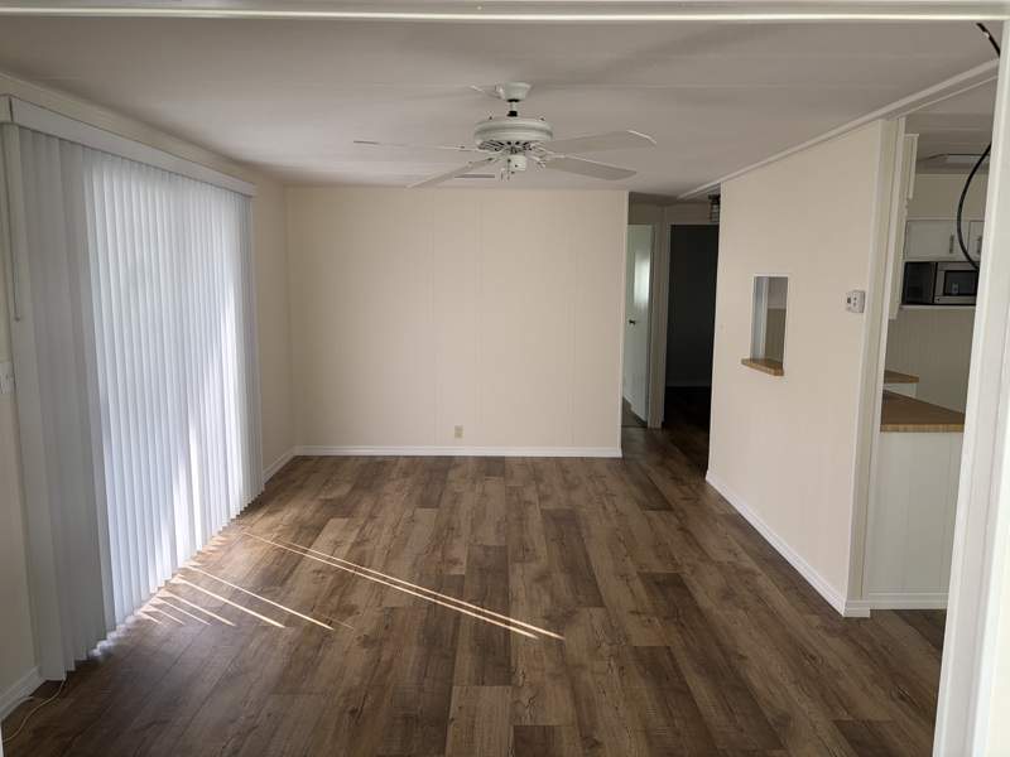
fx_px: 759
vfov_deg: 53.1
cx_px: 505
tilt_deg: -7.1
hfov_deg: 67.3
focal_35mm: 26
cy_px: 378
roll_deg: +0.1
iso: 64
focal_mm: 5.96
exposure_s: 1/178
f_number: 1.6
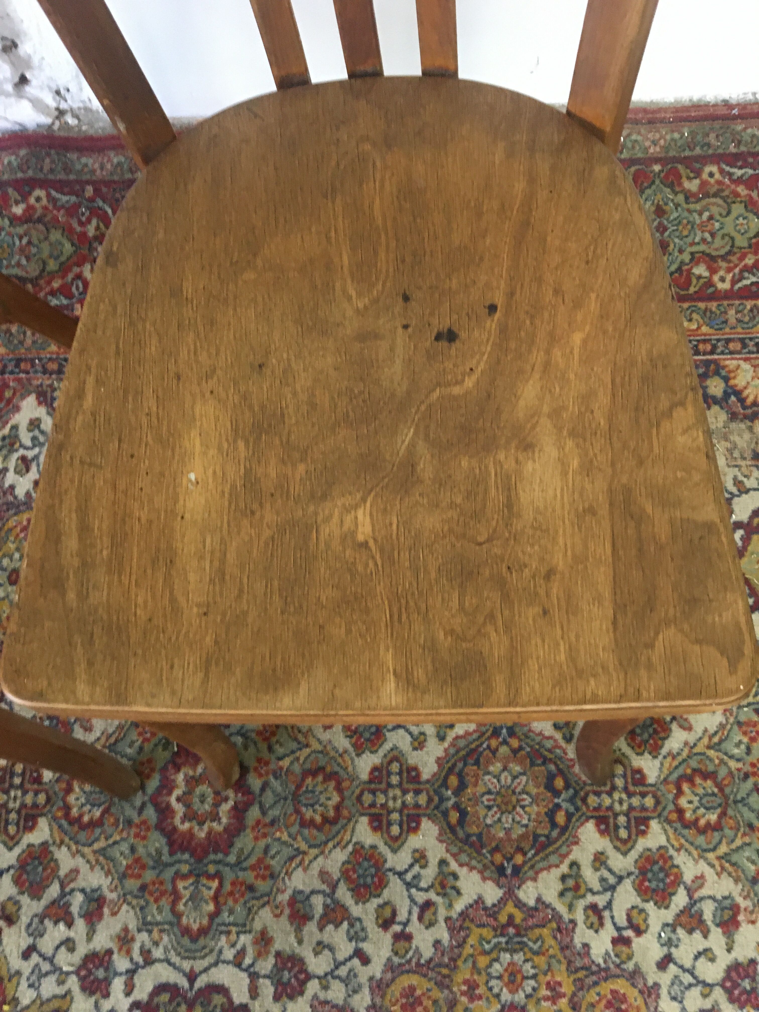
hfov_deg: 48.2
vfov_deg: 61.7
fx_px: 848
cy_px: 506
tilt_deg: -74.6
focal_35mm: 29
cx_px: 380
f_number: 2.2
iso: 200
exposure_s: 1/17
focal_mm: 4.15
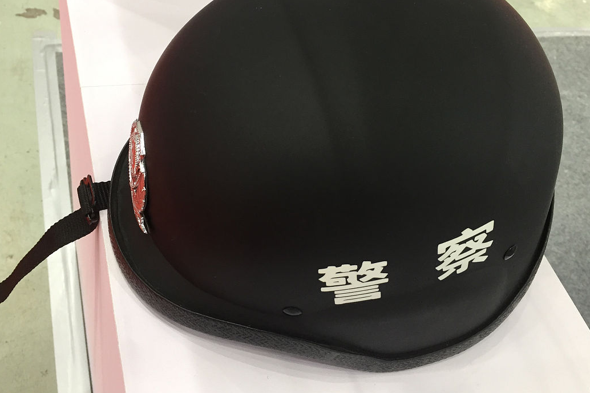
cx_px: 299
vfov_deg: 37.7
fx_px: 573
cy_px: 159
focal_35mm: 35
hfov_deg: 54.4
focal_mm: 4.15
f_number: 2.2
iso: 64
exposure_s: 1/33
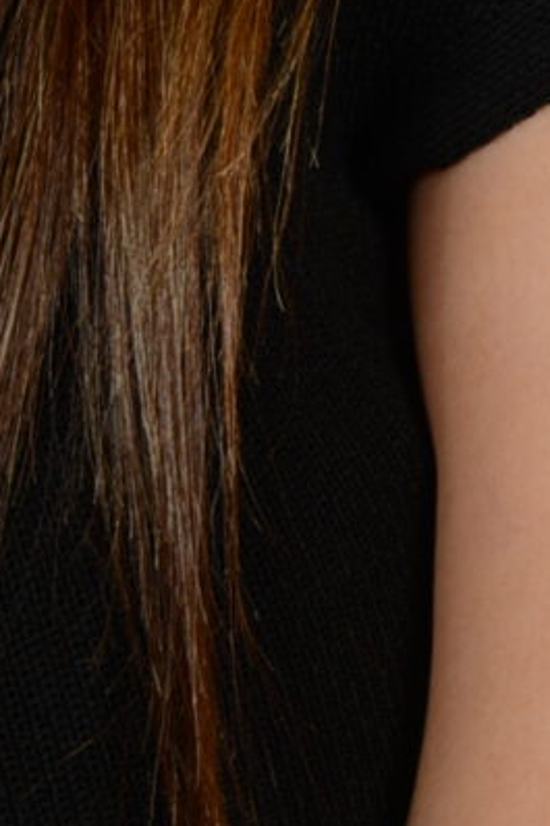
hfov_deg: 1.8
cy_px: -1073
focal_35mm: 772
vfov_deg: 2.7
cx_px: -476
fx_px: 17706
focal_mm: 120
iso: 100
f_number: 11
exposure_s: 1/160
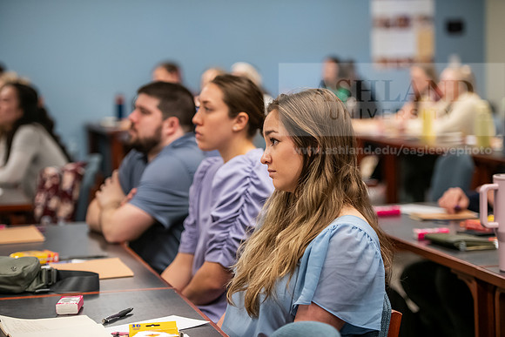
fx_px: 1403
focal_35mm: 100
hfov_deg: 20.4
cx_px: 252
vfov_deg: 13.7
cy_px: 168
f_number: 2.8
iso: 1600
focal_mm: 100
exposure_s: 1/200
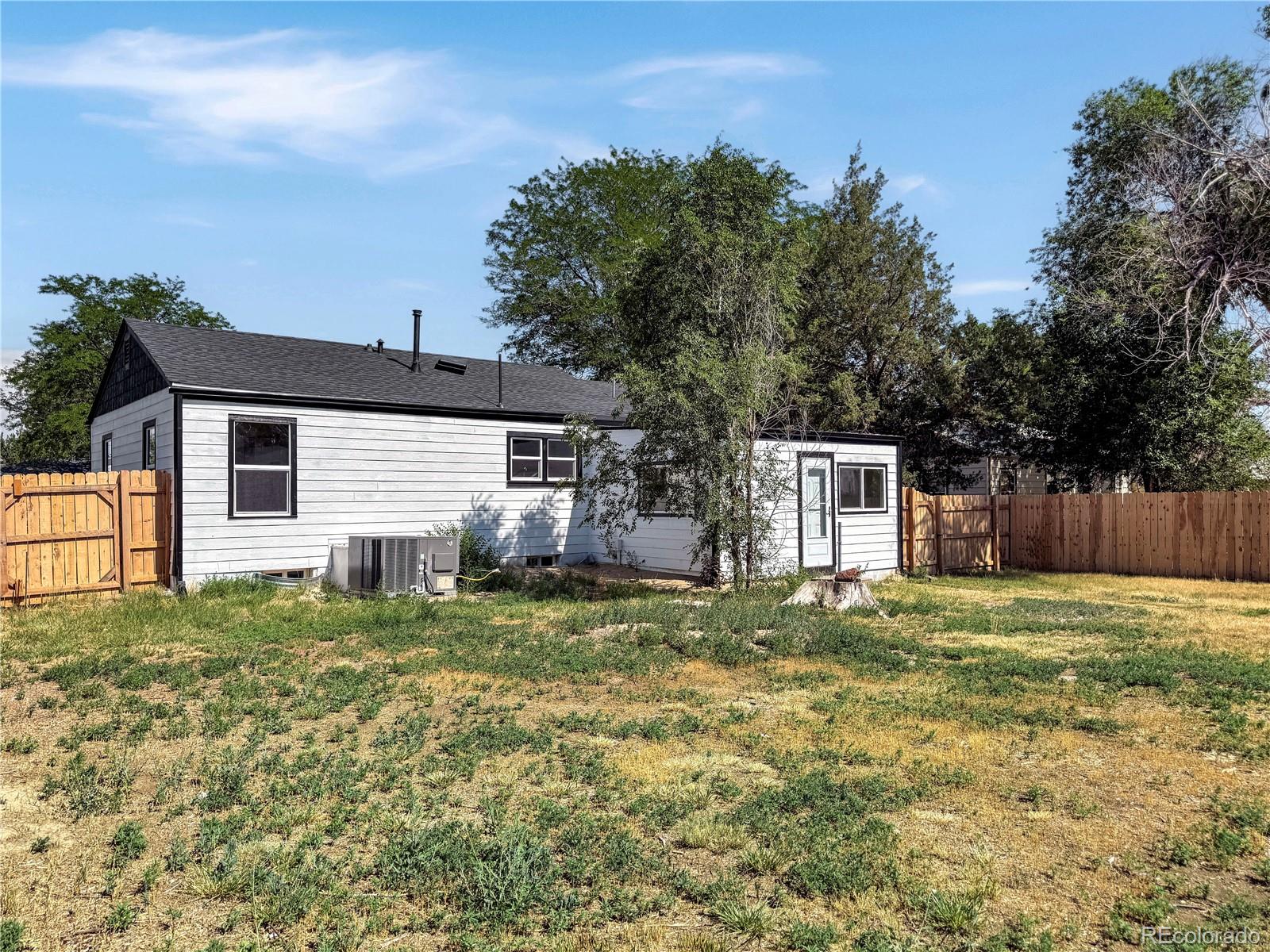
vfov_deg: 56.8
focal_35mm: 24
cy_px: 476
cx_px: 635
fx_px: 881
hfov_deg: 71.6
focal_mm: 6.76
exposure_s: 1/5319
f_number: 1.78
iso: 80
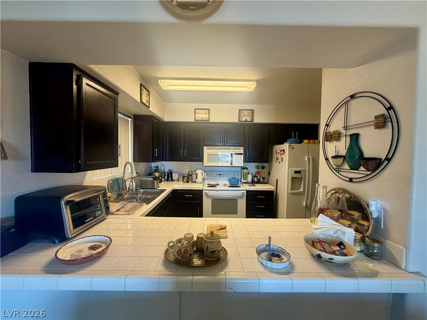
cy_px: 160
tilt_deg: -2.0
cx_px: 214
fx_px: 173
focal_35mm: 14
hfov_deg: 102.1
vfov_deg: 85.7
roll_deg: -1.1
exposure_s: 1/60
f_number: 2.2
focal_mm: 2.22
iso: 200
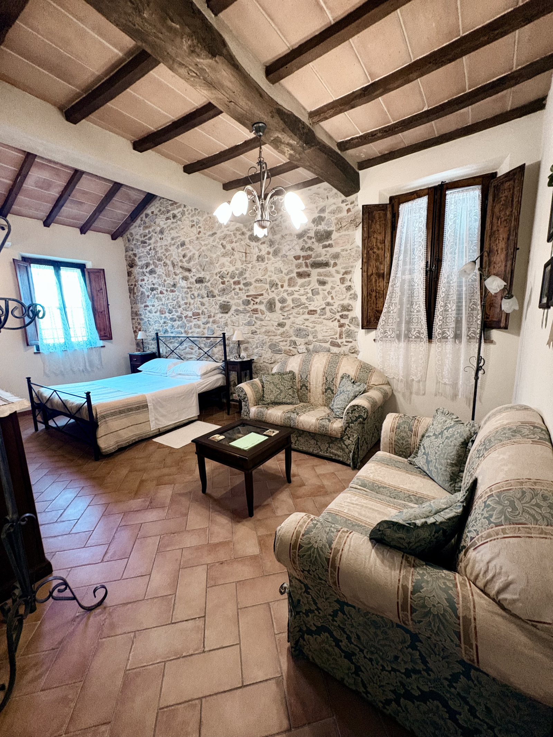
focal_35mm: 14
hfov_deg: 85.7
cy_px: 368
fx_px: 298
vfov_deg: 102.1
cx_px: 276
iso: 400
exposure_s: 1/50
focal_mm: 2.22
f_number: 2.2
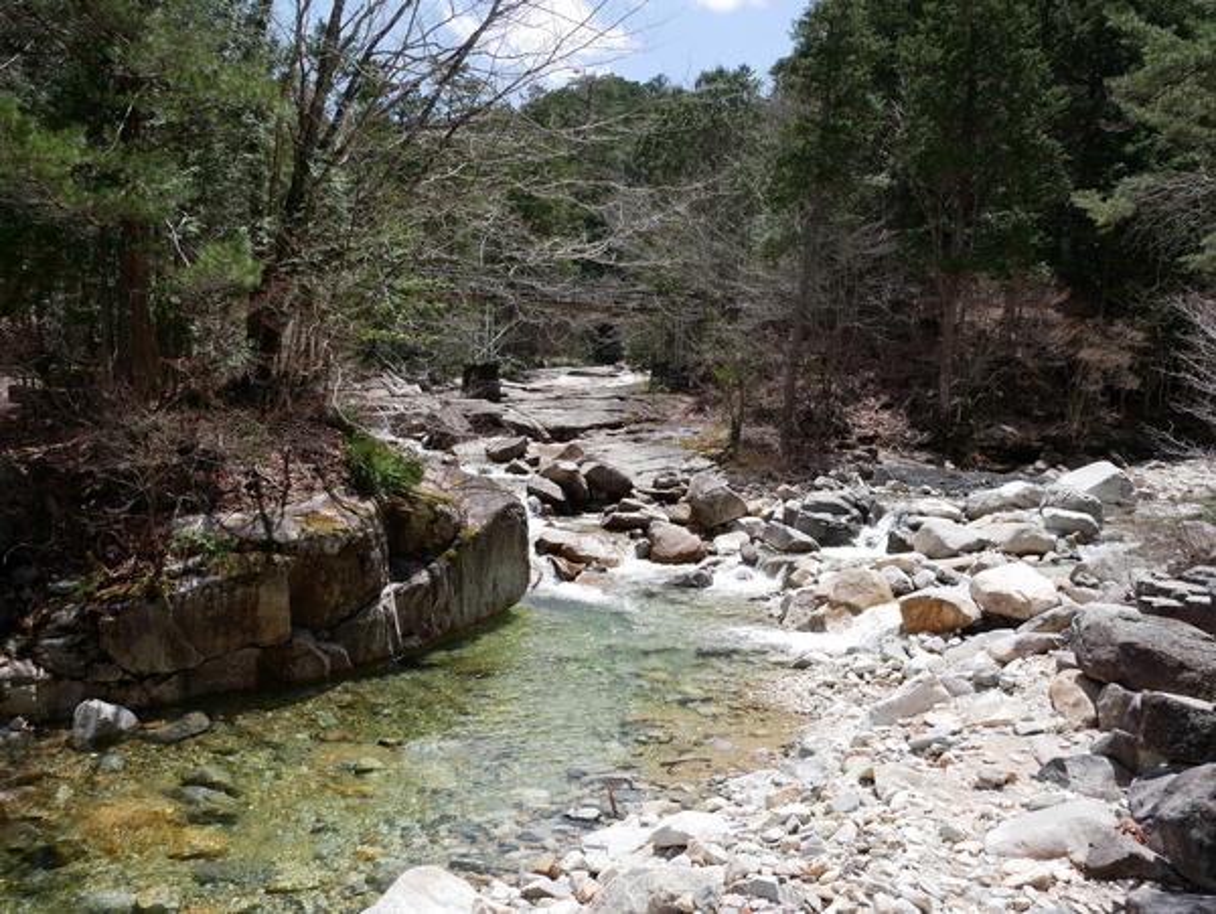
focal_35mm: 30
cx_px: 608
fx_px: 1055
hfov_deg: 59.9
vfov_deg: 46.9
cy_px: 457
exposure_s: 1/400
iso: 200
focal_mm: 15
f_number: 7.1
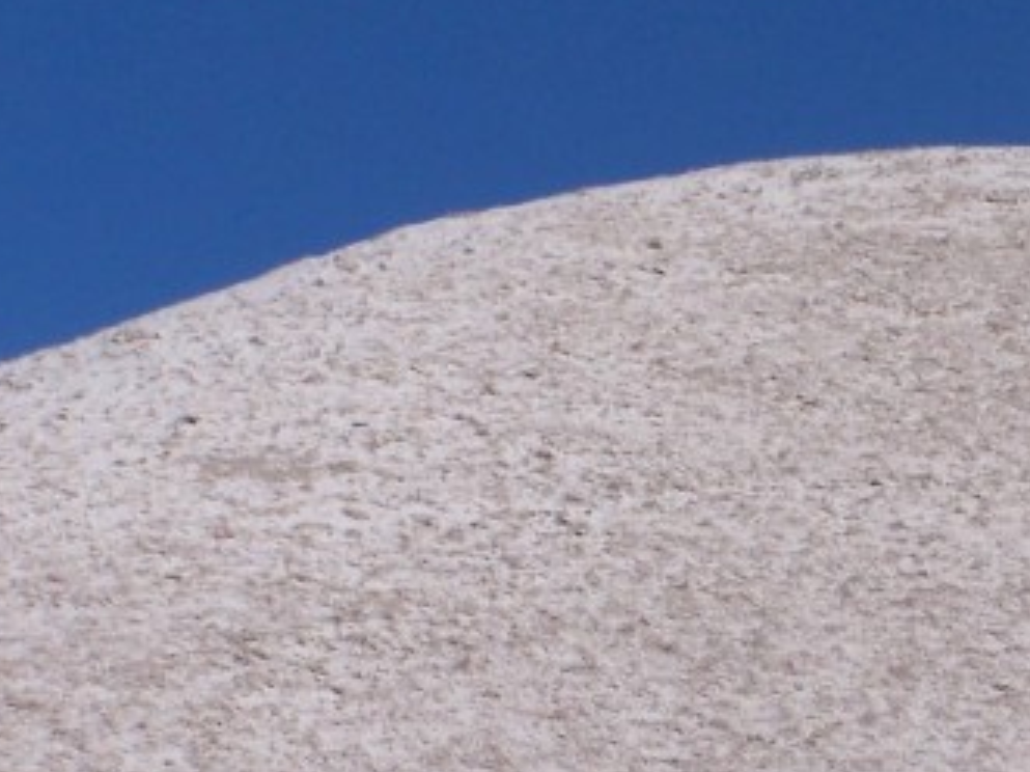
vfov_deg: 6.5
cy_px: 694
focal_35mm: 227
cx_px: 1095
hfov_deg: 8.7
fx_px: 6752
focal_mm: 15.6
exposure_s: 1/750
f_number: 6.3
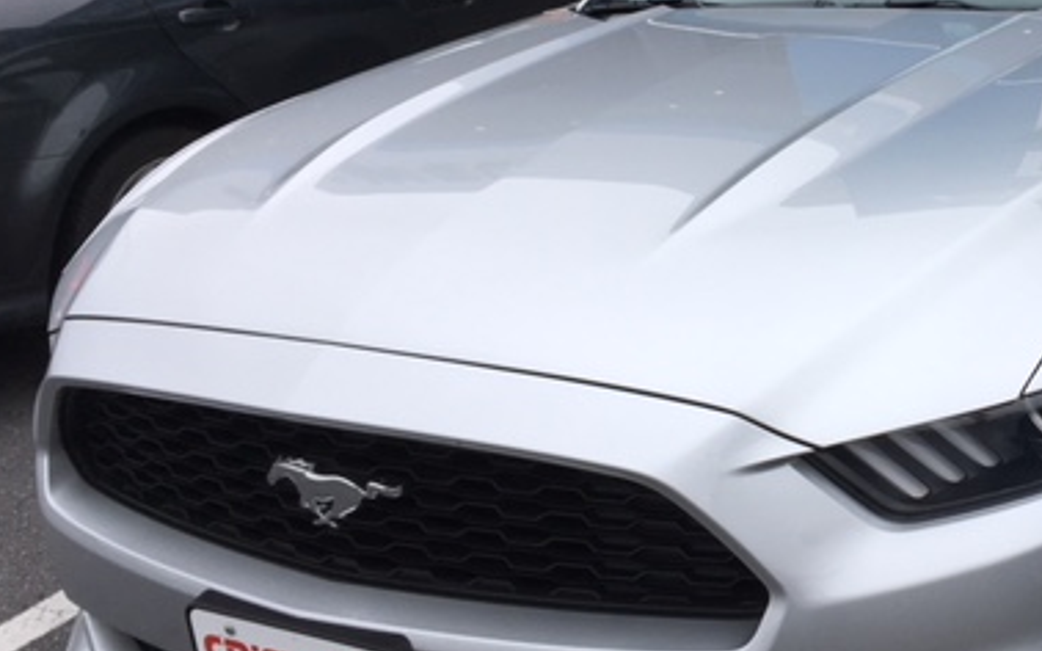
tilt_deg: -8.9
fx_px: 1476
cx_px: 846
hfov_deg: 37.4
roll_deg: +0.4
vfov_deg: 24.6
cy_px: 185
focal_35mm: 52
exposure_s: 1/793
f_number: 2.2
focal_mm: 4.15
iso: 25
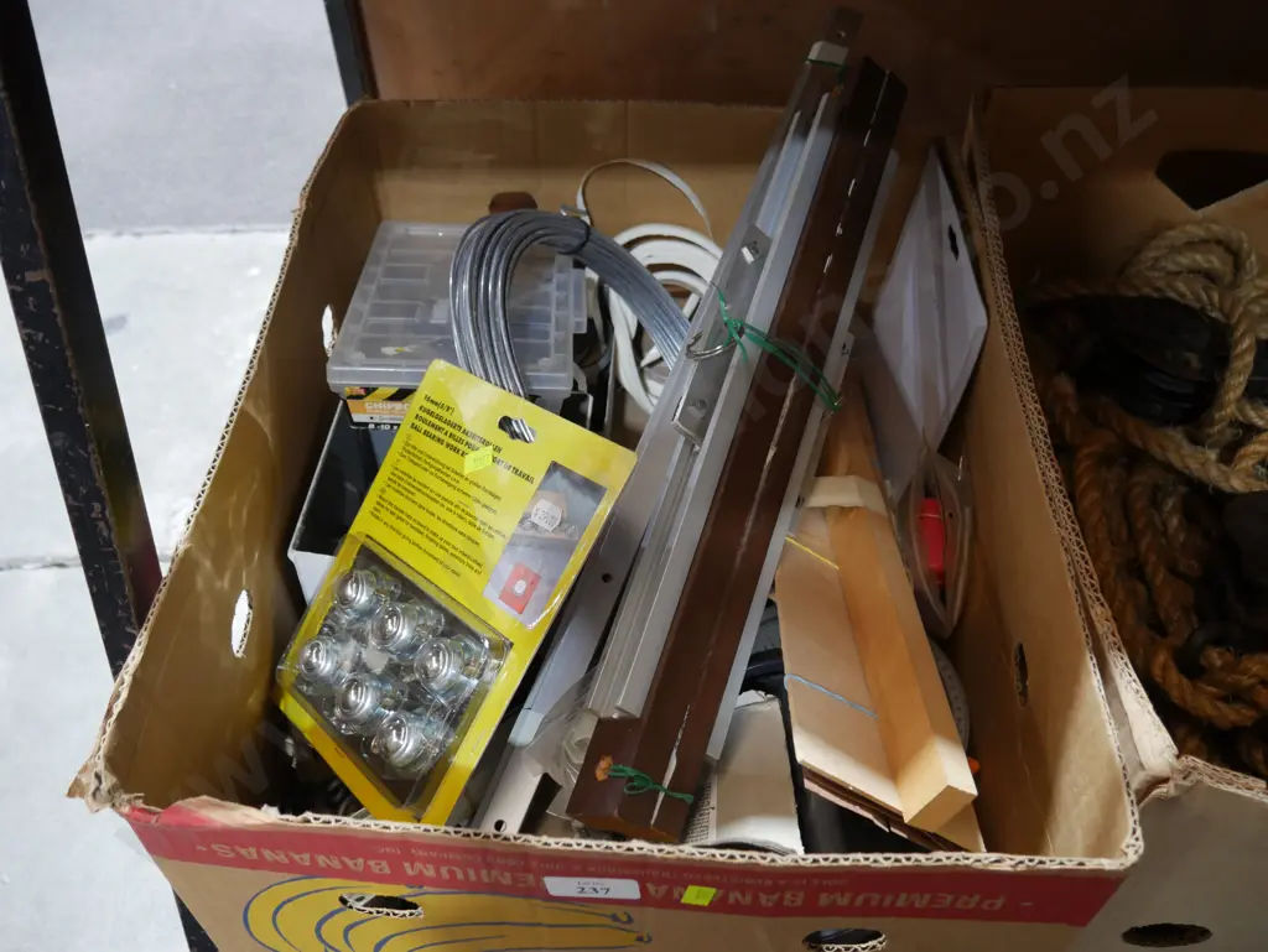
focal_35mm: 30
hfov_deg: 59.9
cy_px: 476
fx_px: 1099
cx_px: 634
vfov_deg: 46.8
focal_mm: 15
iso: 800
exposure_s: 1/60
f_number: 3.6
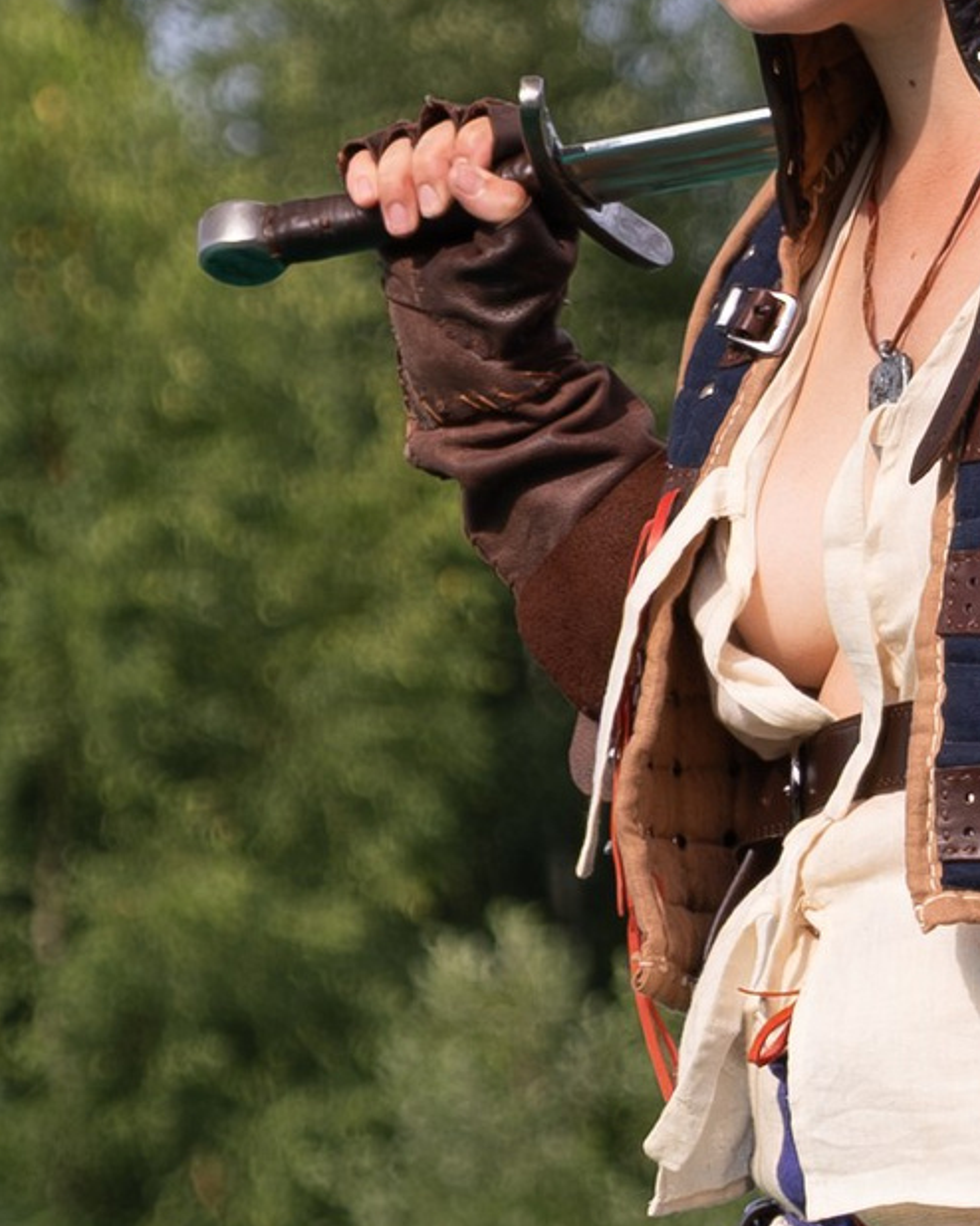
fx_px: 17556
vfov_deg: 4.0
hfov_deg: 3.2
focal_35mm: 484
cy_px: 387
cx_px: 958
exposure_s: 1/1600
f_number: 3.6
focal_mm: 55
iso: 200
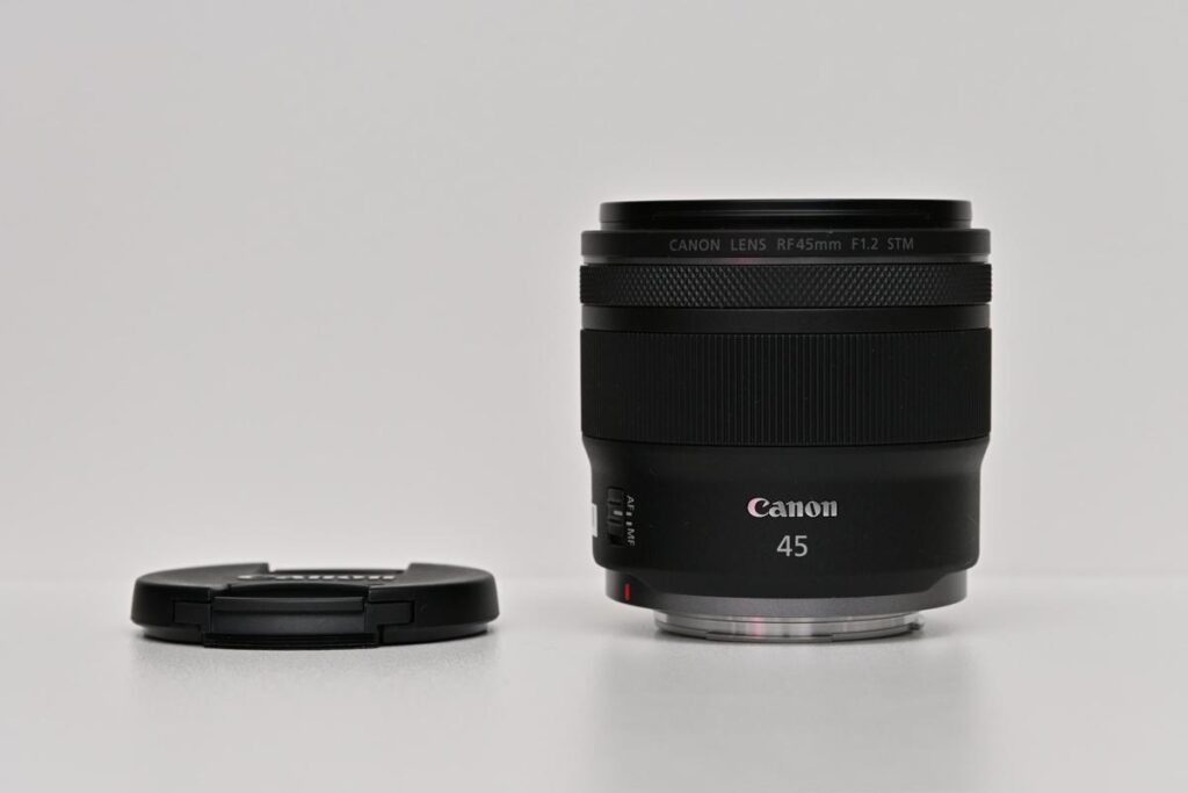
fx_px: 2723
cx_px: 594
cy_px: 396
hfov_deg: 24.6
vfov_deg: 16.6
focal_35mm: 82
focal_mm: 55
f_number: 8
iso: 800
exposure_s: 1/200
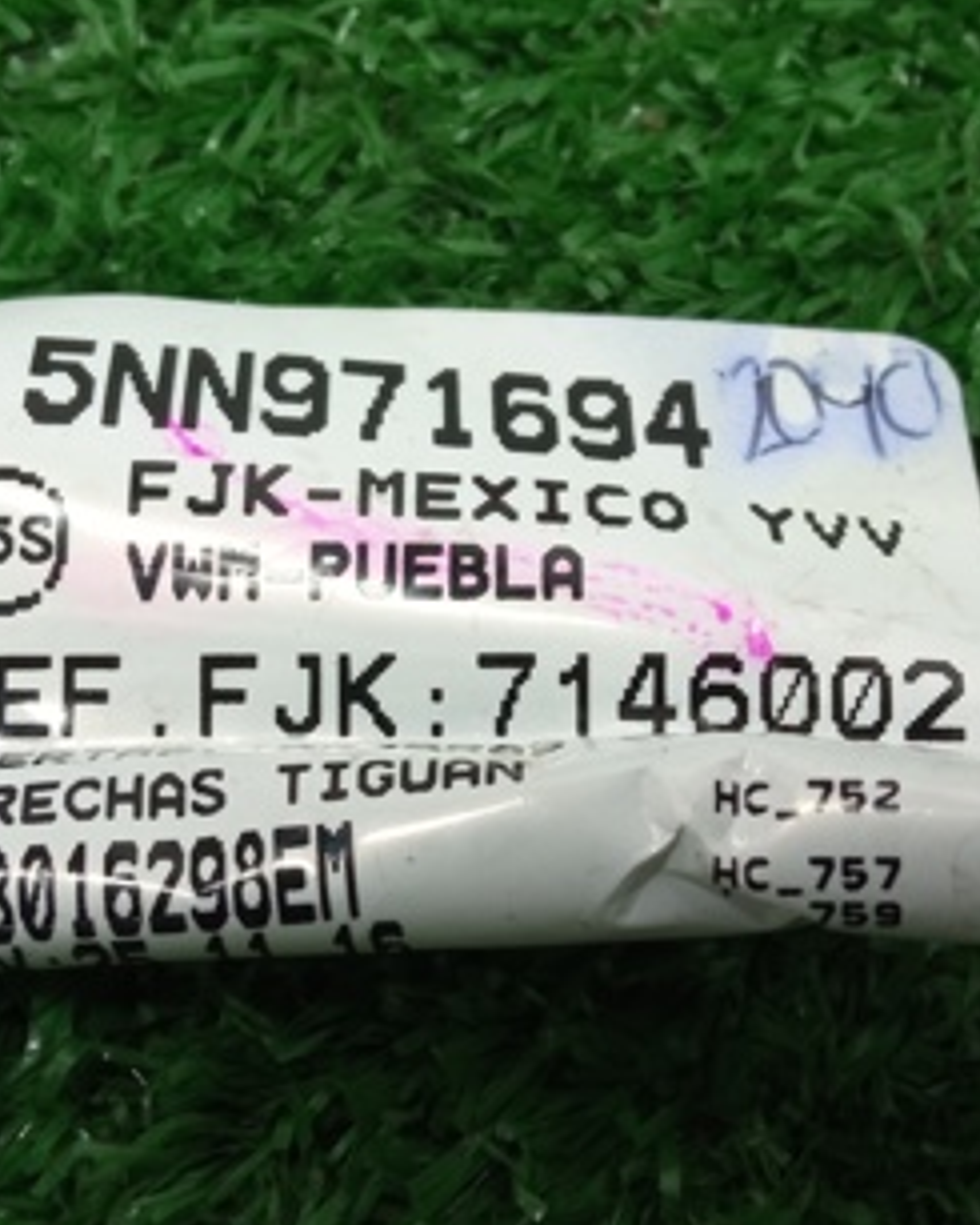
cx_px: 420
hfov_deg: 27.6
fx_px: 1993
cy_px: 731
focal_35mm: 55
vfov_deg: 34.0
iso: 284
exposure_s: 1/33.3
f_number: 2.2
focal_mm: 3.79
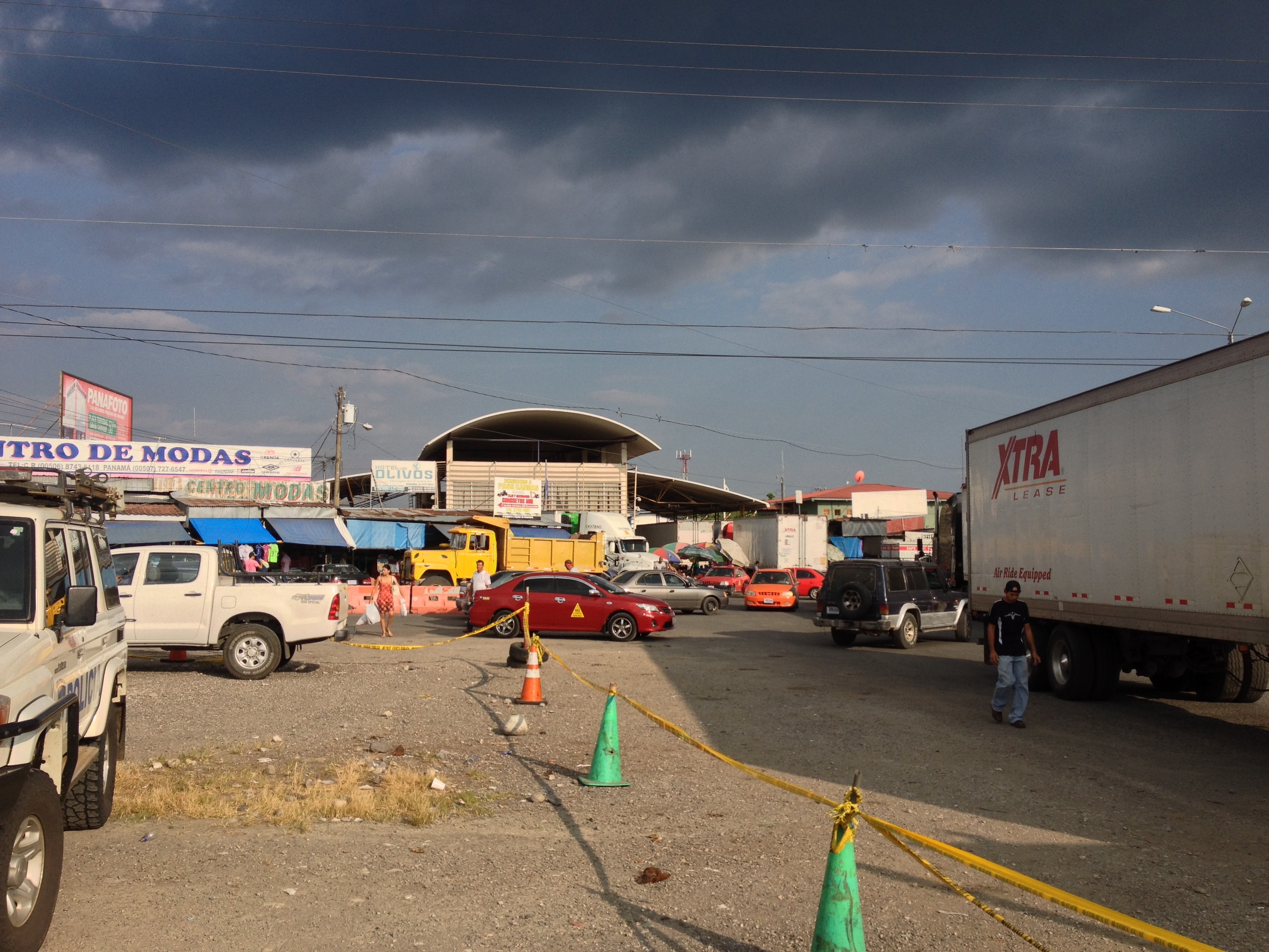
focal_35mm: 35
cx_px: 634
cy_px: 476
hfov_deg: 52.6
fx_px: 1283
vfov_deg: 40.7
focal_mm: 4.28
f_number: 2.4
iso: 50
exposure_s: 1/1534
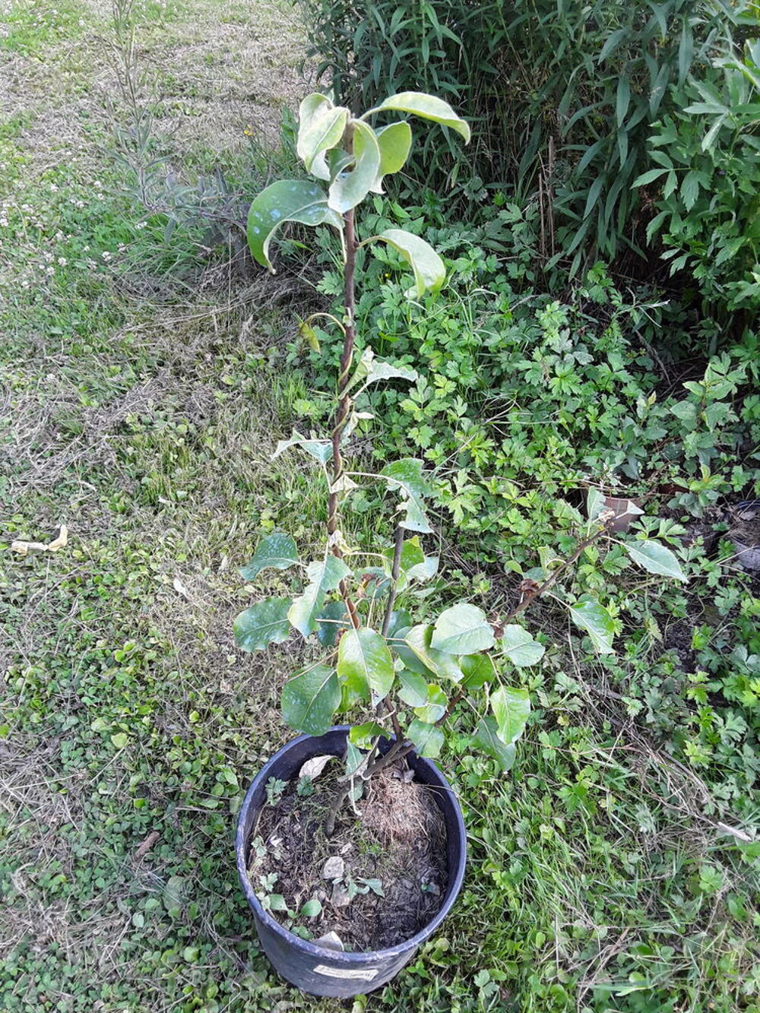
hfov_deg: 51.4
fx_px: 790
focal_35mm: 27
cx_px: 380
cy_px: 506
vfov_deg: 65.3
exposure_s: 1/131
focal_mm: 2.91
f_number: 1.9
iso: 40
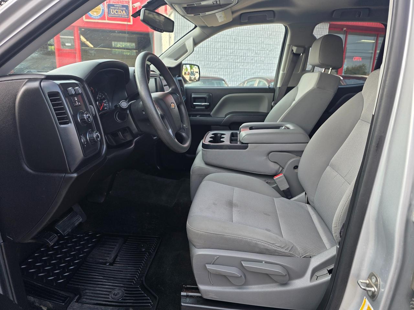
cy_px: 155
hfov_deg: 73.9
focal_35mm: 23
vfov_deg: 58.9
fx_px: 275
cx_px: 207
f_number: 1.7
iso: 32
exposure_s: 1/180
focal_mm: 6.3
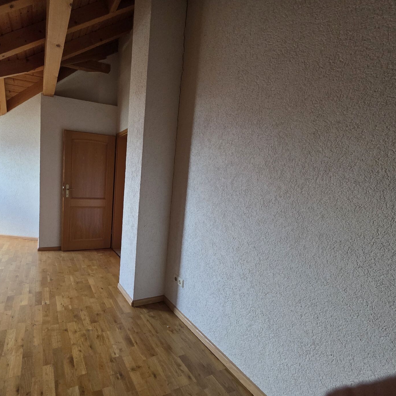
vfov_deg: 87.4
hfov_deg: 83.8
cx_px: 126
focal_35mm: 16
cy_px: 204
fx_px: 207
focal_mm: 2.2
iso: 400
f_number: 1.9
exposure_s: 1/200
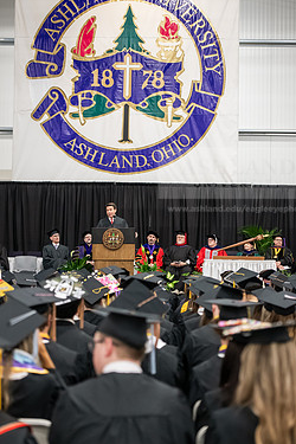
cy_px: 221
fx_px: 1110
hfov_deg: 15.2
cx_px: 140
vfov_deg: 22.6
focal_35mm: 90
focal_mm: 75
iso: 3200
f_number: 3.2
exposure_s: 1/200
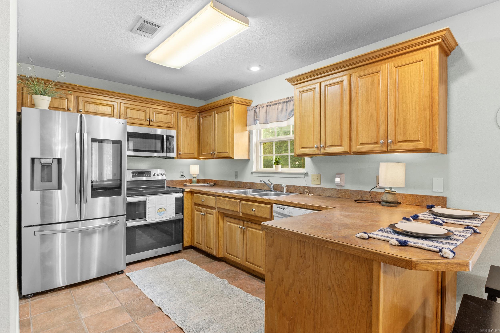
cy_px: 166
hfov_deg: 89.5
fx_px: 252
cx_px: 250
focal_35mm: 18
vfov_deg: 67.0
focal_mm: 12.1
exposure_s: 1/2.5
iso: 250
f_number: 8
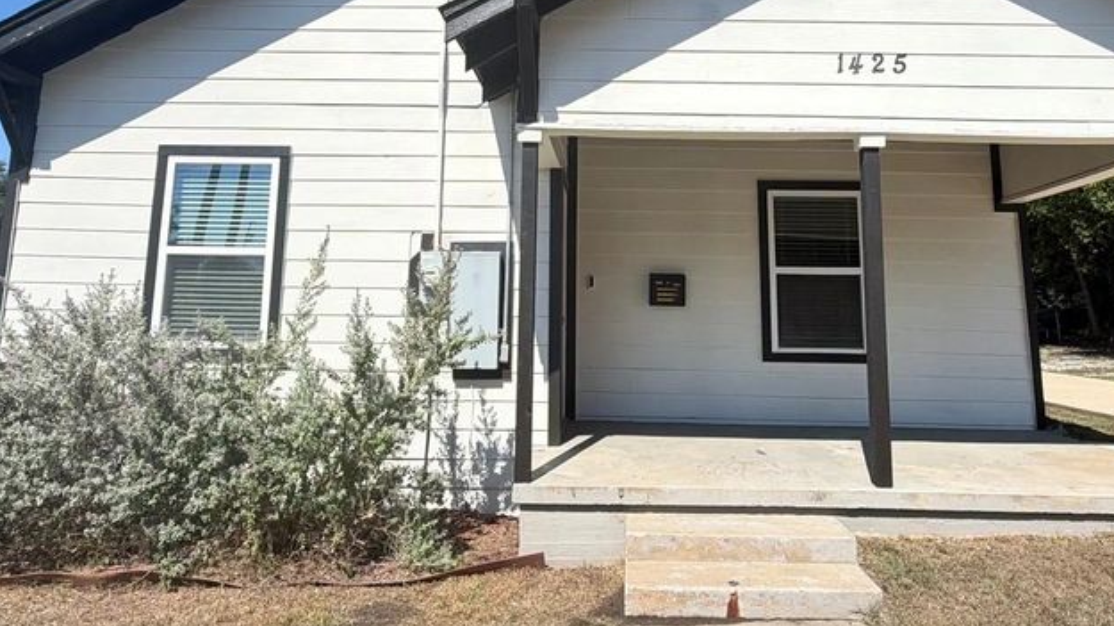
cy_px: 209
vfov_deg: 45.2
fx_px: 738
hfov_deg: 74.0
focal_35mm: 25
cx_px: 595
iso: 25
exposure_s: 1/770
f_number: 2.2
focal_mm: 2.22
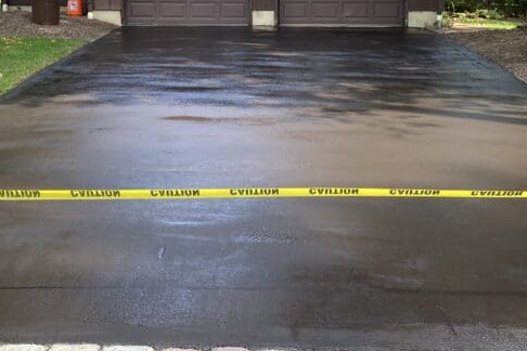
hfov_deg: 35.1
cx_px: 261
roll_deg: -0.7
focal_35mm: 57
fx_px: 834
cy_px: 81
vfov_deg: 23.5
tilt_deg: -4.6
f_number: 1.8
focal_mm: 4.25
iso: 32
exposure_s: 1/167
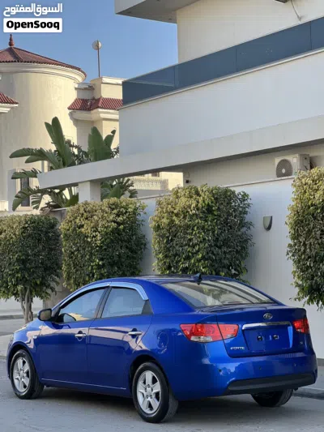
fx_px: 961
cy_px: 216
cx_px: 162
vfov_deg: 25.3
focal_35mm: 77
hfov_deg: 19.1
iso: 20
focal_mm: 9
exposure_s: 1/121
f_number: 2.8
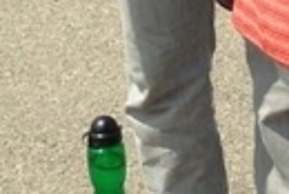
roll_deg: +1.3
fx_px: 2170
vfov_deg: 4.9
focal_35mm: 270
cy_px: -395
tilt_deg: -4.9
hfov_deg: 7.6
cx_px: 318
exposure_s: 1/1355
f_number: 2.4
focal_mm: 4.12
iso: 50
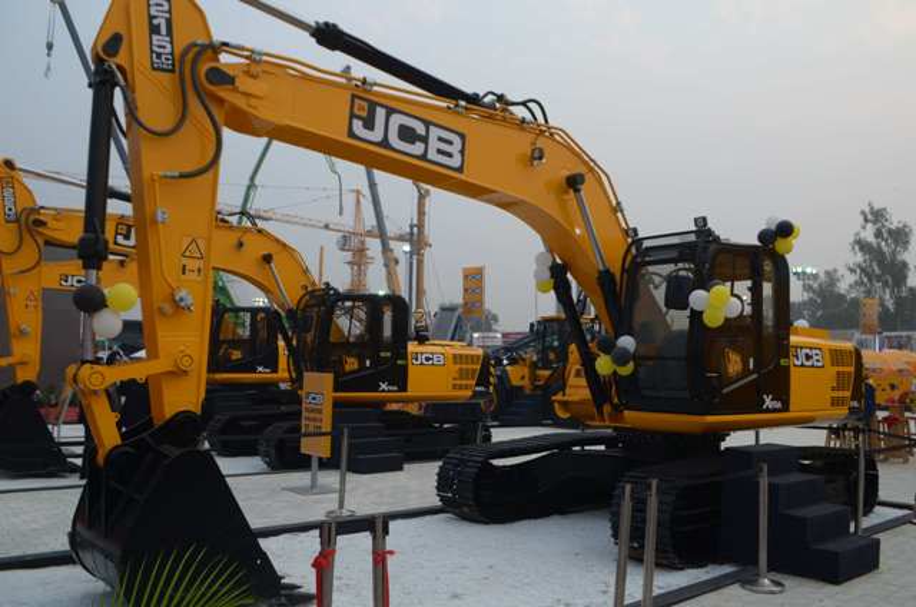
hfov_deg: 62.0
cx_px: 458
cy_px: 304
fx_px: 762
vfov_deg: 43.4
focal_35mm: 30
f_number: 8
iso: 320
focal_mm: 20
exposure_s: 1/250
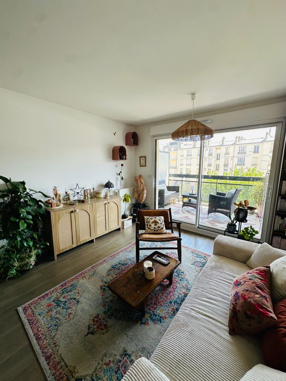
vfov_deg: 102.1
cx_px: 143
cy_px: 190
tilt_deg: -9.1
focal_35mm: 14
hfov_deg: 85.7
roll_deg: -1.0
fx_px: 154
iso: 40
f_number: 2.2
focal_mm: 2.22
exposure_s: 1/99
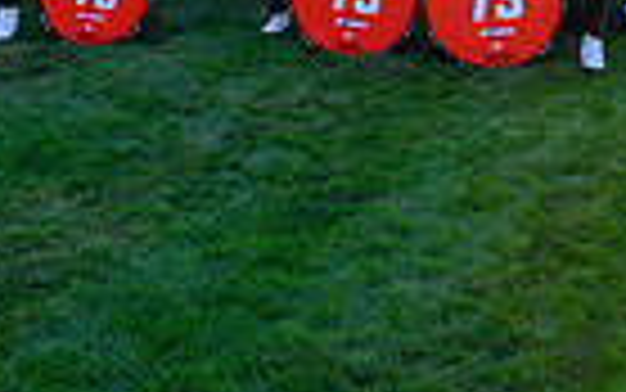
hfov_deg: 22.0
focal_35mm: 94
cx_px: 428
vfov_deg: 11.9
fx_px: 1604
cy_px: -469
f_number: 8
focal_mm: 28.5
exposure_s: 1/320
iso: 800
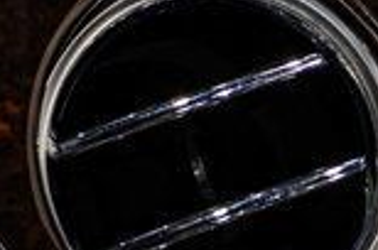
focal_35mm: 160
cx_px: 351
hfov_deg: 12.7
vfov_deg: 8.2
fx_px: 1677
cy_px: -227
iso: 1600
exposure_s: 1/125
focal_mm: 24
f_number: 4
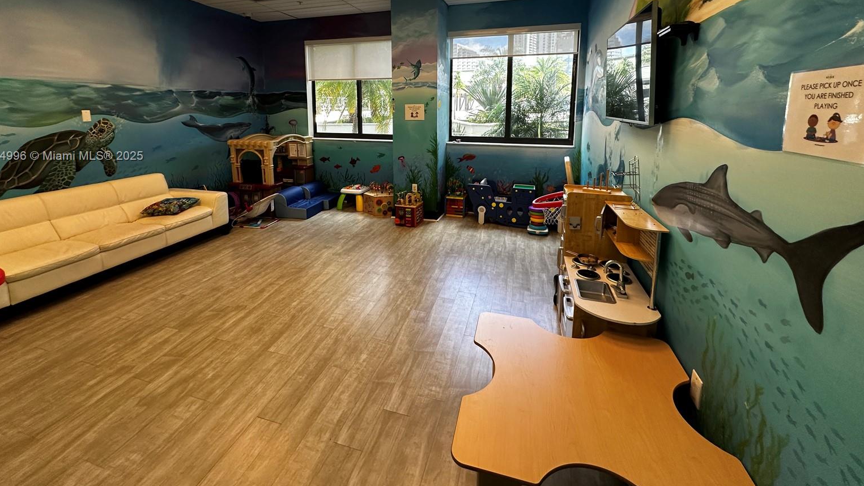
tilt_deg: -6.1
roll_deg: -0.6
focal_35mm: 16
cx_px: 415
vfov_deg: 65.1
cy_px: 157
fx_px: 367
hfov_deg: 99.3
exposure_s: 1/111
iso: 160
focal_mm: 2.22
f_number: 2.2
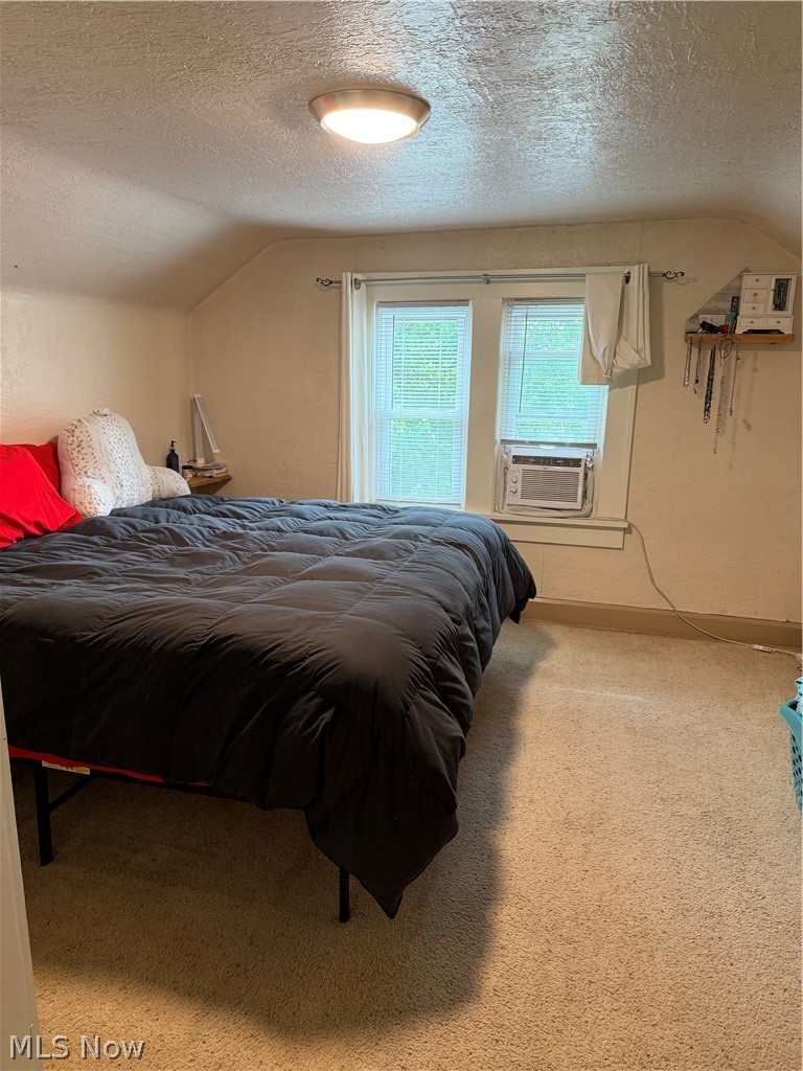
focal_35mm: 24
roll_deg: -1.4
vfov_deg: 71.6
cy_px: 536
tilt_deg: -12.4
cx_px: 402
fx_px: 742
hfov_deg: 56.8
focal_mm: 6.76
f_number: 1.78
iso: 200
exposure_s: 1/60
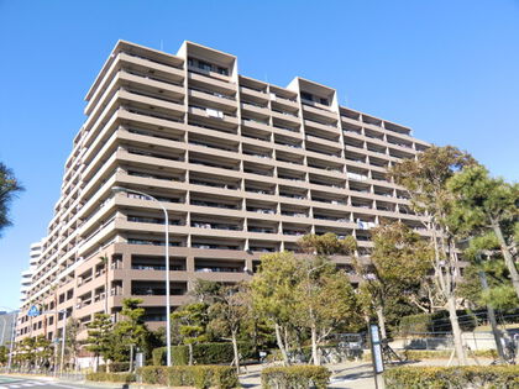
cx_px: 260
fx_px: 435
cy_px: 194
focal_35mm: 29
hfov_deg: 61.7
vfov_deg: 48.2
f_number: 3.5
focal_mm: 5.2
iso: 64
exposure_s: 1/320
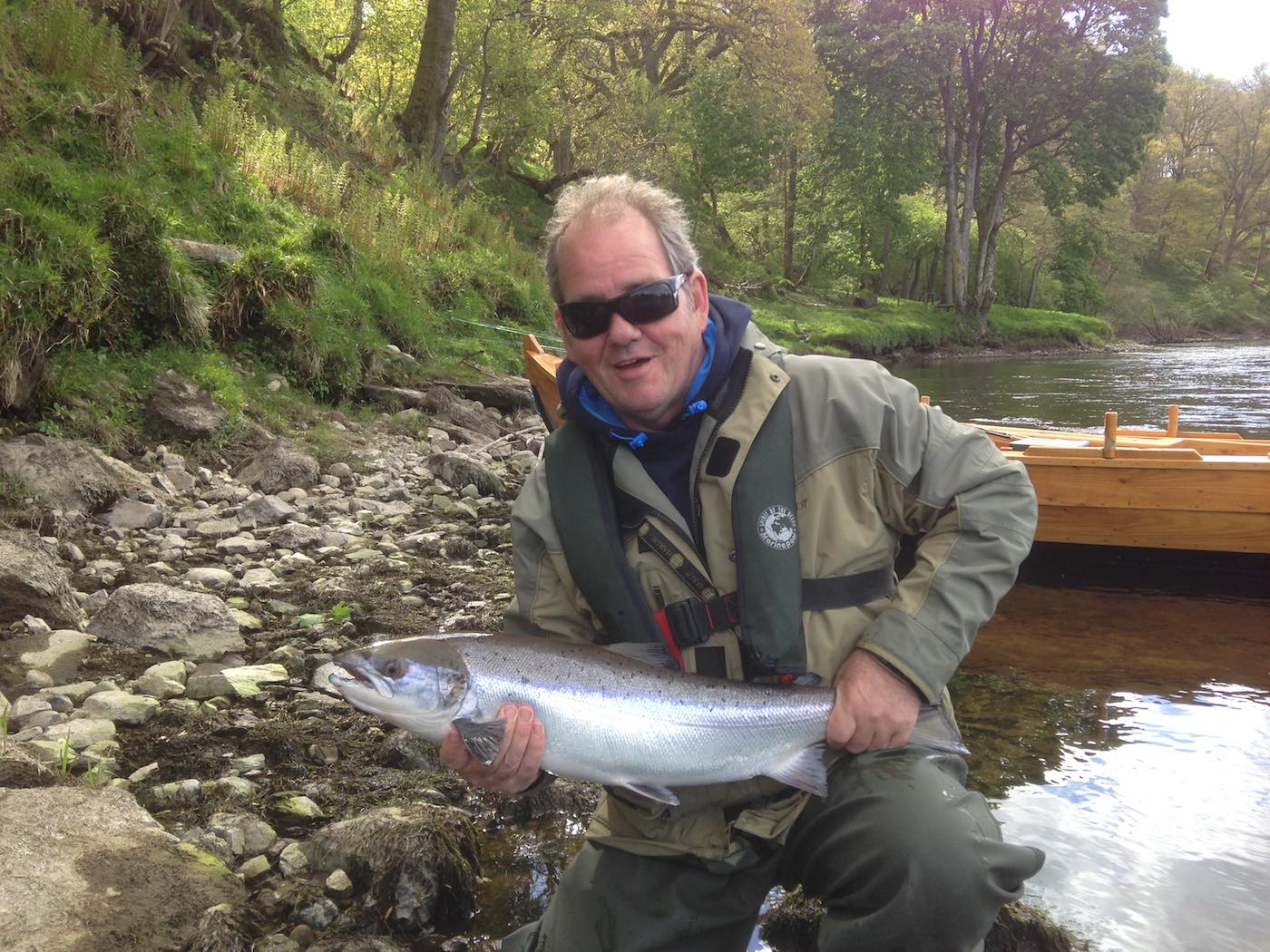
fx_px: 1211
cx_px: 635
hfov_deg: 55.4
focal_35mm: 33
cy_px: 476
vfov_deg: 42.9
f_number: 2.4
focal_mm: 4.13
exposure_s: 1/239
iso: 50
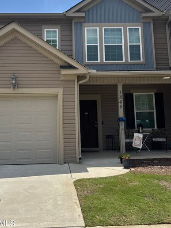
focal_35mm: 31
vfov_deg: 57.8
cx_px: 64
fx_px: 204
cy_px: 89
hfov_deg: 45.0
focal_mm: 6.76
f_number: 1.78
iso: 80
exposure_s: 1/5814
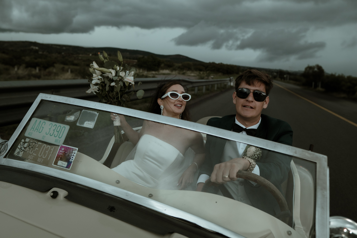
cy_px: 115
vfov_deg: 51.7
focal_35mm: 25
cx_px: 173
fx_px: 246
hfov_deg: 72.0
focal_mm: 16
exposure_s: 1/160
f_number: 2.2
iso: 200
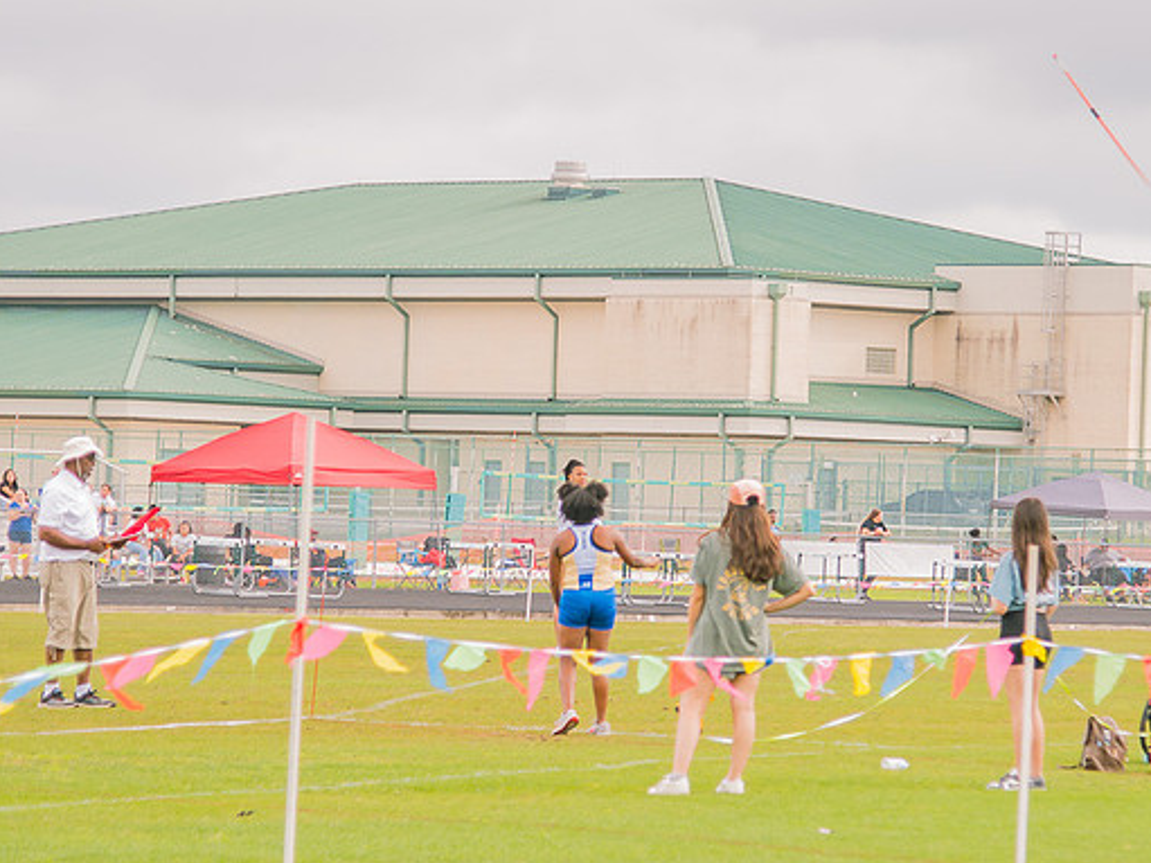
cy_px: 457
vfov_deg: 7.5
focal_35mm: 199
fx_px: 6615
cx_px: 628
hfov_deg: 9.9
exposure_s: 1/200
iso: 200
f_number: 4
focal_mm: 86
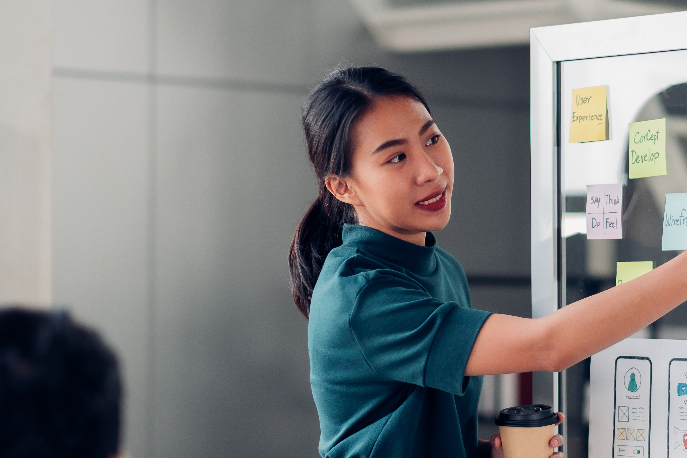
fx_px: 3053
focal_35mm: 160
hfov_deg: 12.8
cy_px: 337
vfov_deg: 8.6
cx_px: 491
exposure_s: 1/200
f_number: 1.4
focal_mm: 56
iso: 200
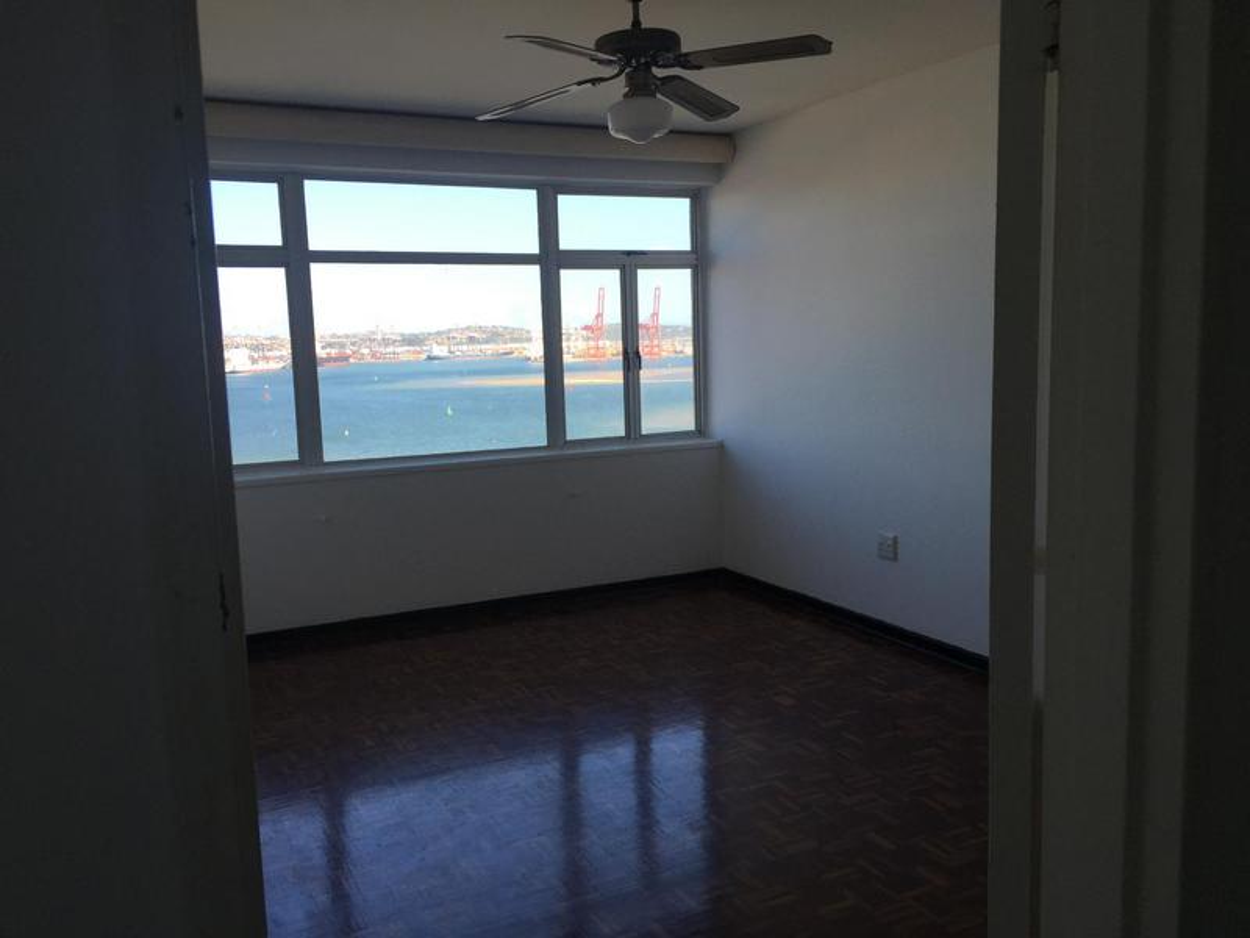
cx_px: 625
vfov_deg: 48.2
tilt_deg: -6.8
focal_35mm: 29
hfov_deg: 61.7
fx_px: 1047
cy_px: 469
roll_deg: +0.4
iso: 32
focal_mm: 4.15
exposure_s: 1/507
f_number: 2.2
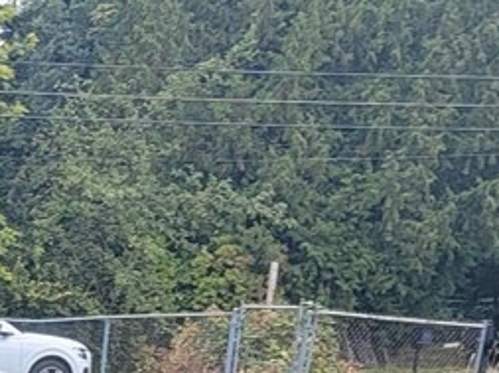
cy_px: 926
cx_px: -357
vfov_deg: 8.8
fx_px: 2188
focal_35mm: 152
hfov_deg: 12.1
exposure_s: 1/158
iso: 16
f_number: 1.8
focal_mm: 6.7
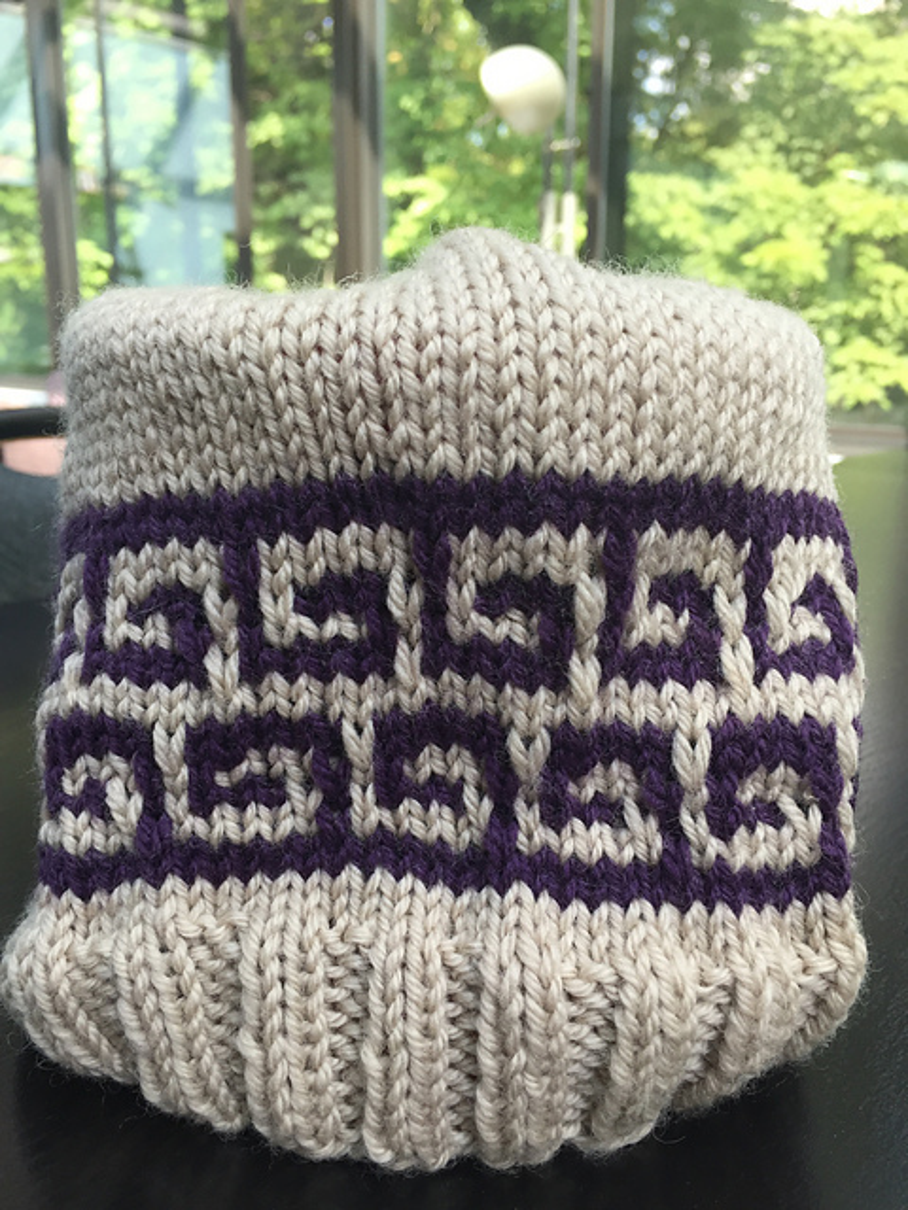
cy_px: 605
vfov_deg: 61.7
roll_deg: +0.3
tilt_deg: -14.4
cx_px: 454
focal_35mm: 29
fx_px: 1014
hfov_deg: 48.2
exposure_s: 1/120
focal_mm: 4.15
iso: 50
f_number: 2.2
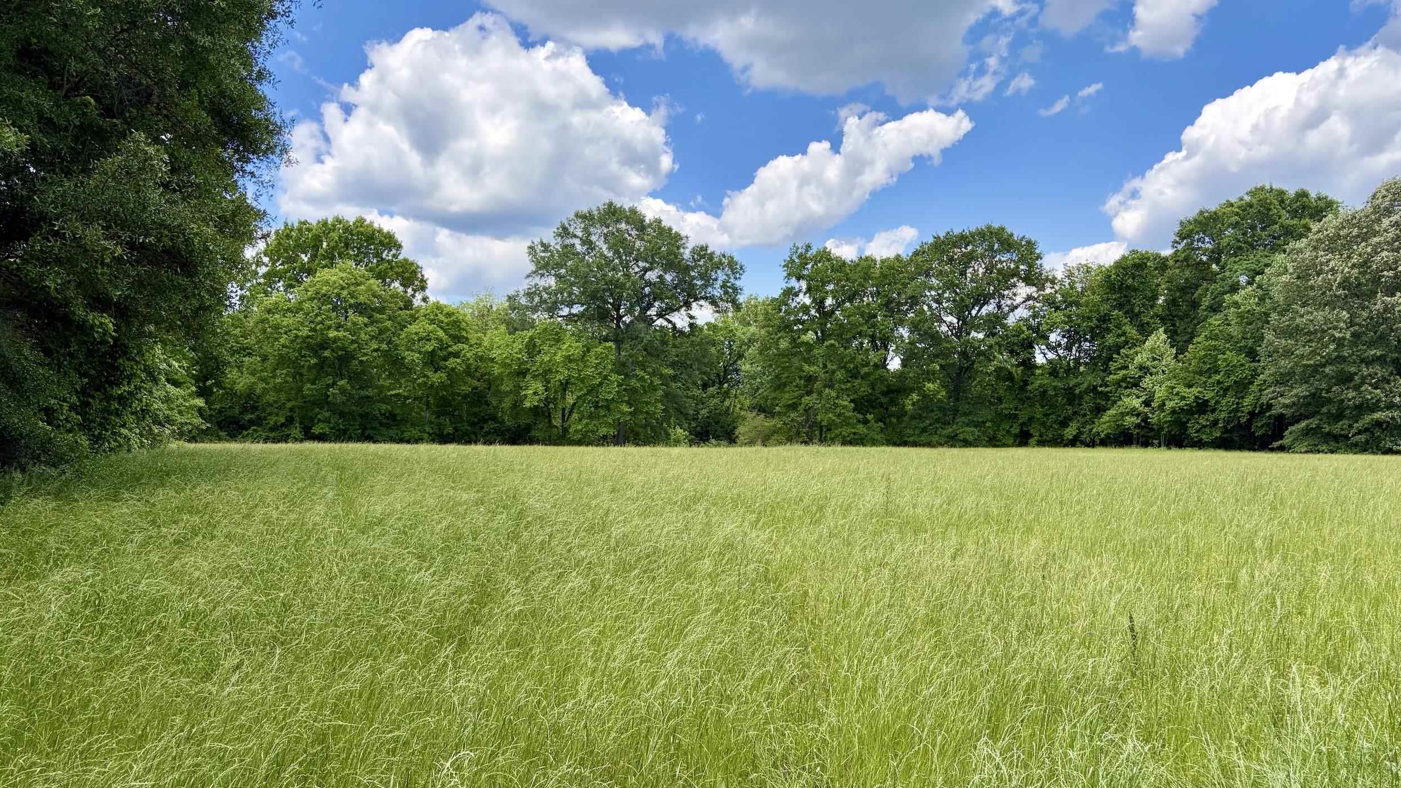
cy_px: 492
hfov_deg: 66.1
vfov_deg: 39.9
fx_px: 1077
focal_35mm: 29
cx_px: 692
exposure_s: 1/1517
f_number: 1.6
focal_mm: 5.96
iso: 64
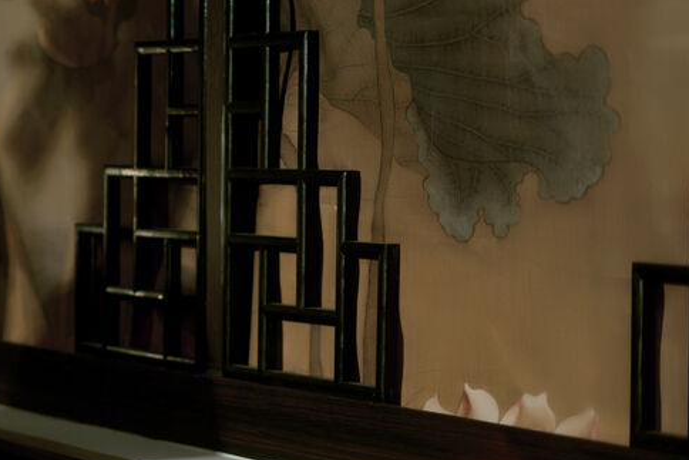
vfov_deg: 11.0
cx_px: -117
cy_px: 339
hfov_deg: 15.9
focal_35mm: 124
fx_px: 2374
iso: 100
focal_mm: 50
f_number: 2
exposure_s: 1/160
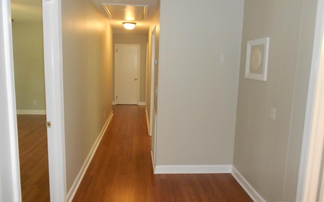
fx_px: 247
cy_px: 94
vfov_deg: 44.5
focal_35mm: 28
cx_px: 161
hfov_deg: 66.5
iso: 200
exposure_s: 1/25
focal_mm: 4.6
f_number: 3.2
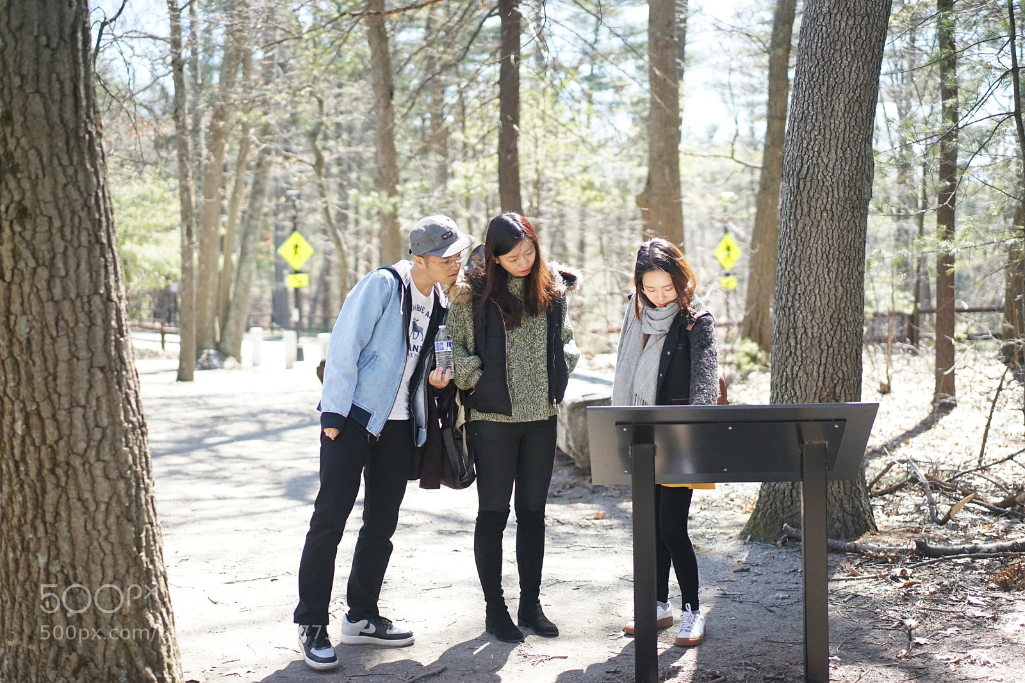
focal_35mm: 55
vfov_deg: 24.6
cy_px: 342
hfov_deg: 36.3
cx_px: 512
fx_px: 1566
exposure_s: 1/4000
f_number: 2
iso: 3200
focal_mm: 55
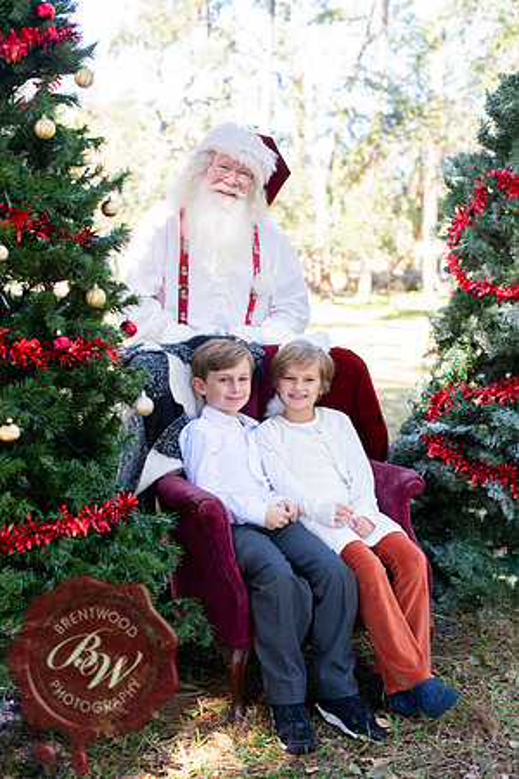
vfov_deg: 39.6
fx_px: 1081
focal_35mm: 50
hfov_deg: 27.0
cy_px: 390
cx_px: 260
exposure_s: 1/80
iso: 100
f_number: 4
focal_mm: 50
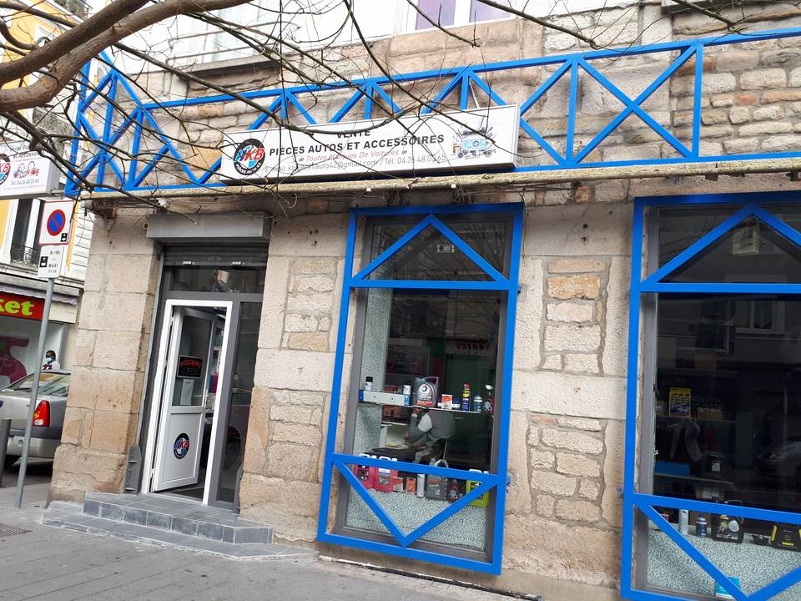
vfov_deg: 51.4
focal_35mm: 27
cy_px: 300
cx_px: 400
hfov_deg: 65.3
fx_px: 625
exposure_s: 1/377
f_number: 1.9
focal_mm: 3.6
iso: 40
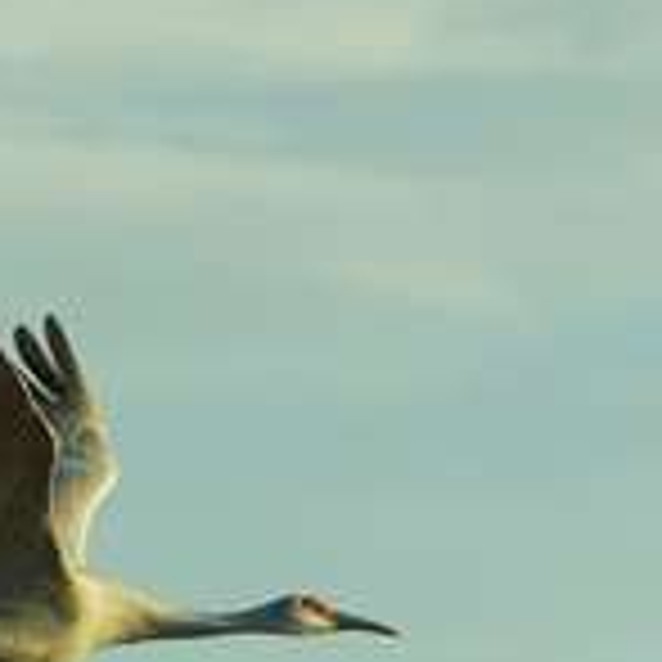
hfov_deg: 1.4
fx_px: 26267
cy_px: 592
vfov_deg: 1.4
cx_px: 302
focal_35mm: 1214
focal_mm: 250
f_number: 7.1
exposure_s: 1/3200
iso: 3200
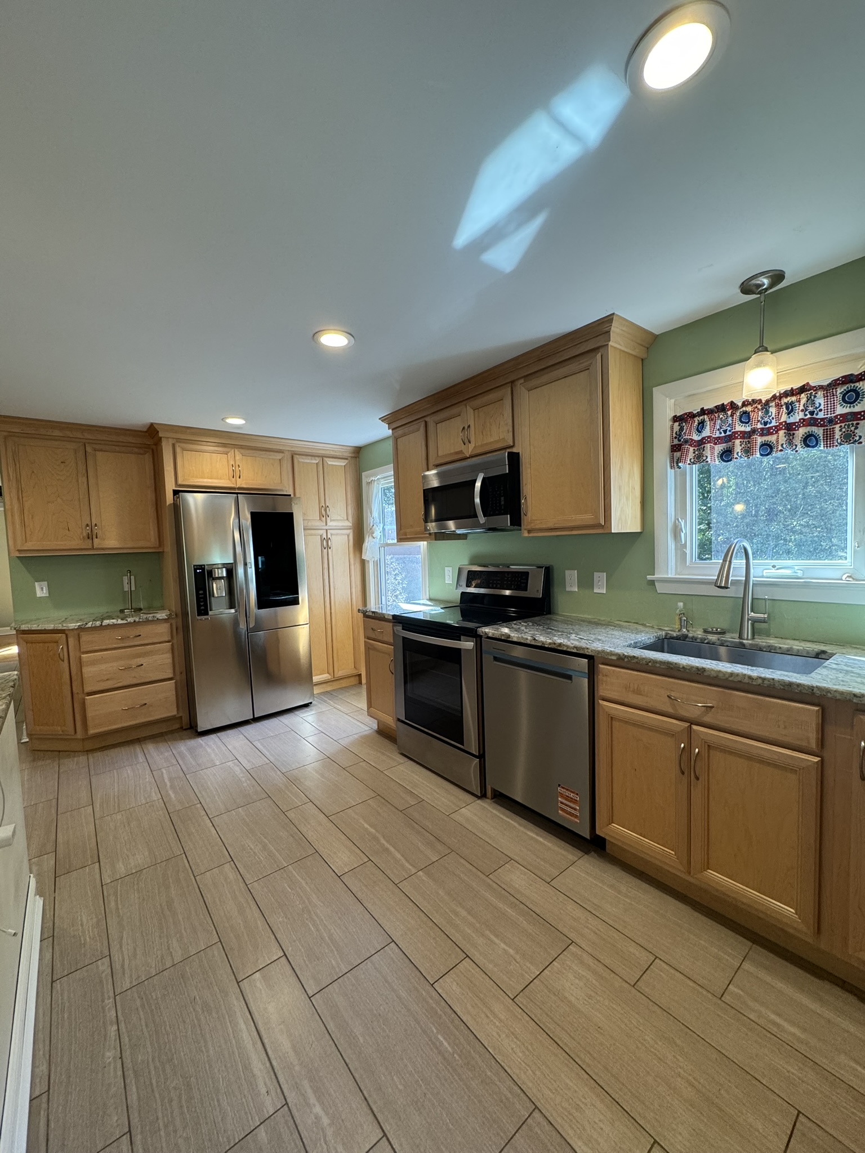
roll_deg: +2.0
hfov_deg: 85.7
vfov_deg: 102.1
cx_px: 432
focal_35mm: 14
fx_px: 466
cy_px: 576
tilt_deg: -3.9
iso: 160
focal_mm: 2.22
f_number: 2.2
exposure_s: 1/120
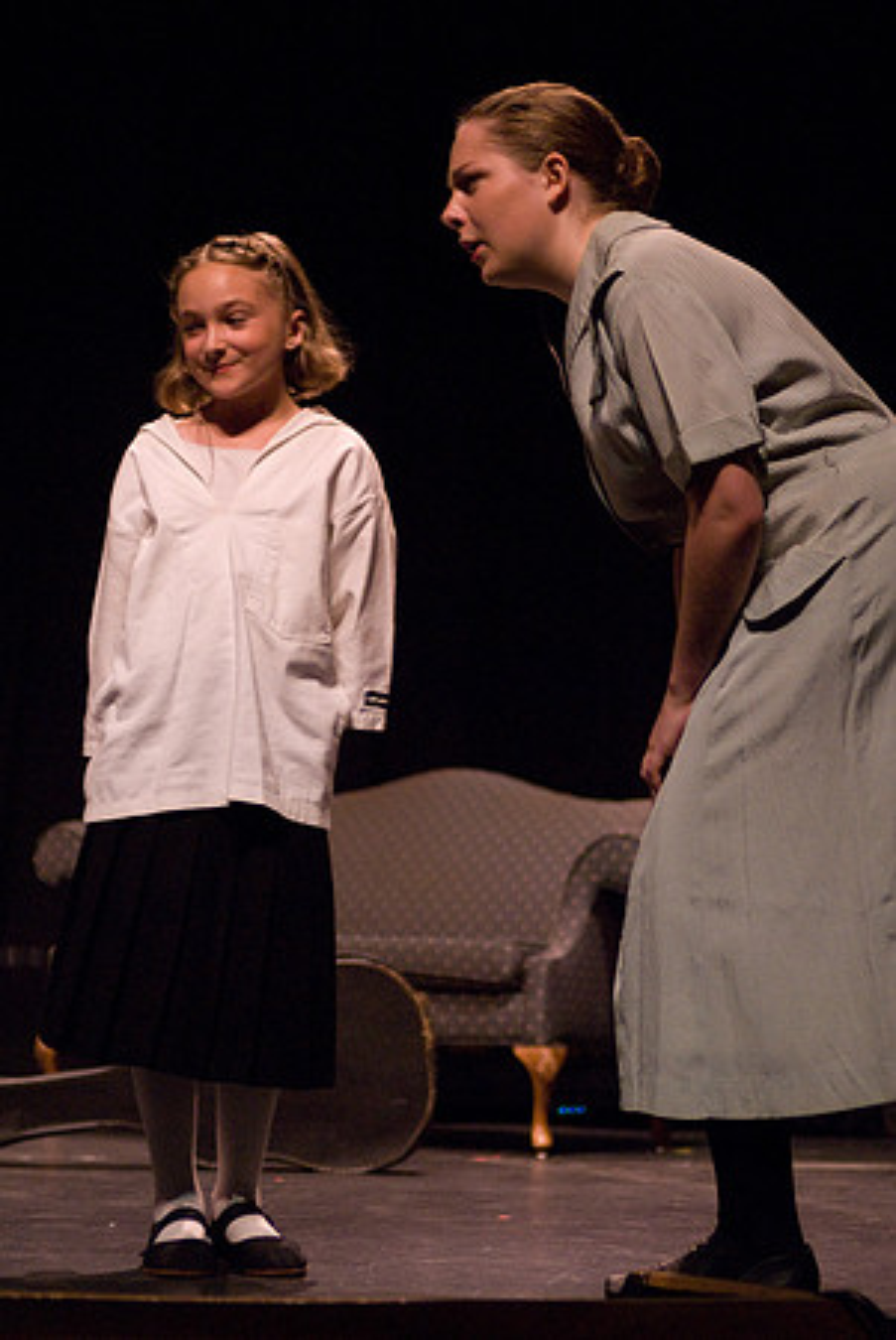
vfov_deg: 18.2
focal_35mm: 112
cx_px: 448
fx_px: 4190
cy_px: 670
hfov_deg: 12.2
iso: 1600
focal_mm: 75
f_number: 2.8
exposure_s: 1/200
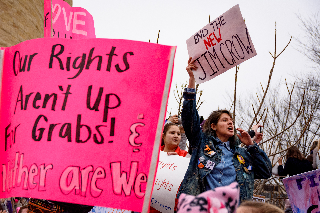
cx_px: 160
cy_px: 106
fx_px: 507
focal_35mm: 57
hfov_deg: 35.1
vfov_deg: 23.8
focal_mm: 38
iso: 800
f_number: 4.5
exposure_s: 1/2500
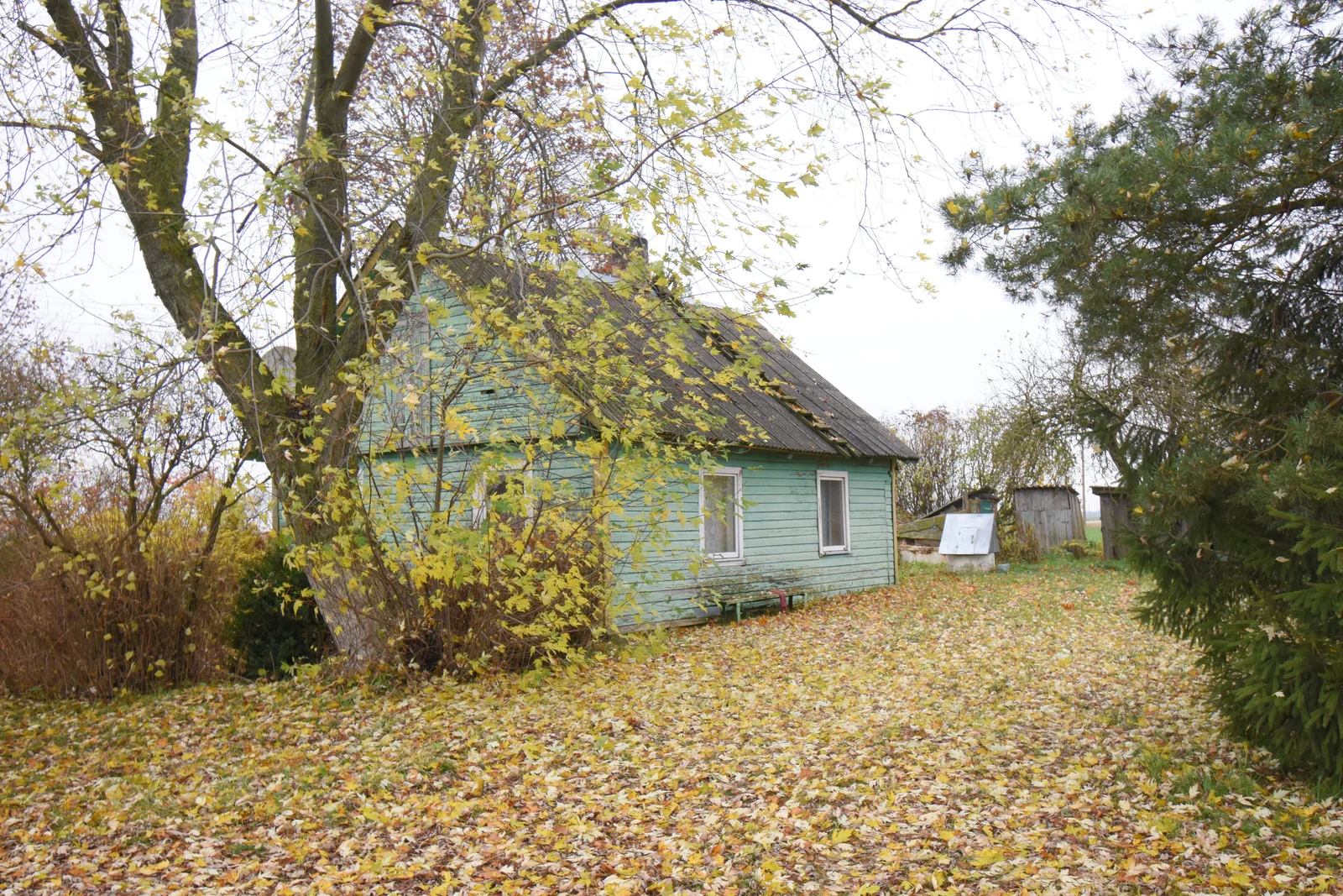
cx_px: 672
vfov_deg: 43.6
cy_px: 448
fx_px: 1119
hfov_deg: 61.9
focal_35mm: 30
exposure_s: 1/125
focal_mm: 20
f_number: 5.6
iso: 400
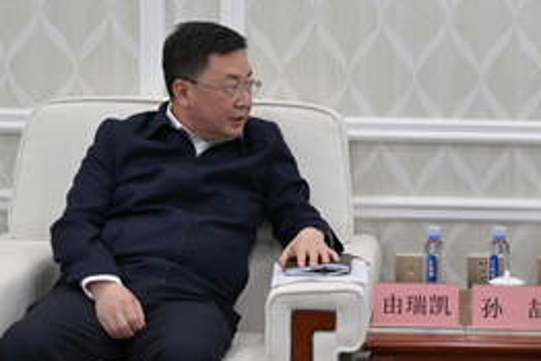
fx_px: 1639
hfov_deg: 18.4
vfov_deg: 12.6
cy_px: 191
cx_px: 489
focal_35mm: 109
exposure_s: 1/125
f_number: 5.6
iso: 1250
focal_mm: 44
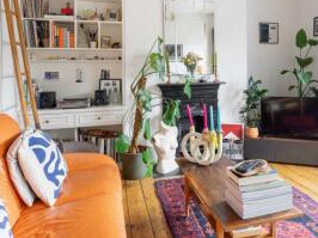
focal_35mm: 31
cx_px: 207
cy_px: 62
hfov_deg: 57.4
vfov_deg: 44.0
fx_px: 285
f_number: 7.1
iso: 400
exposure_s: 1/100
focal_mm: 18
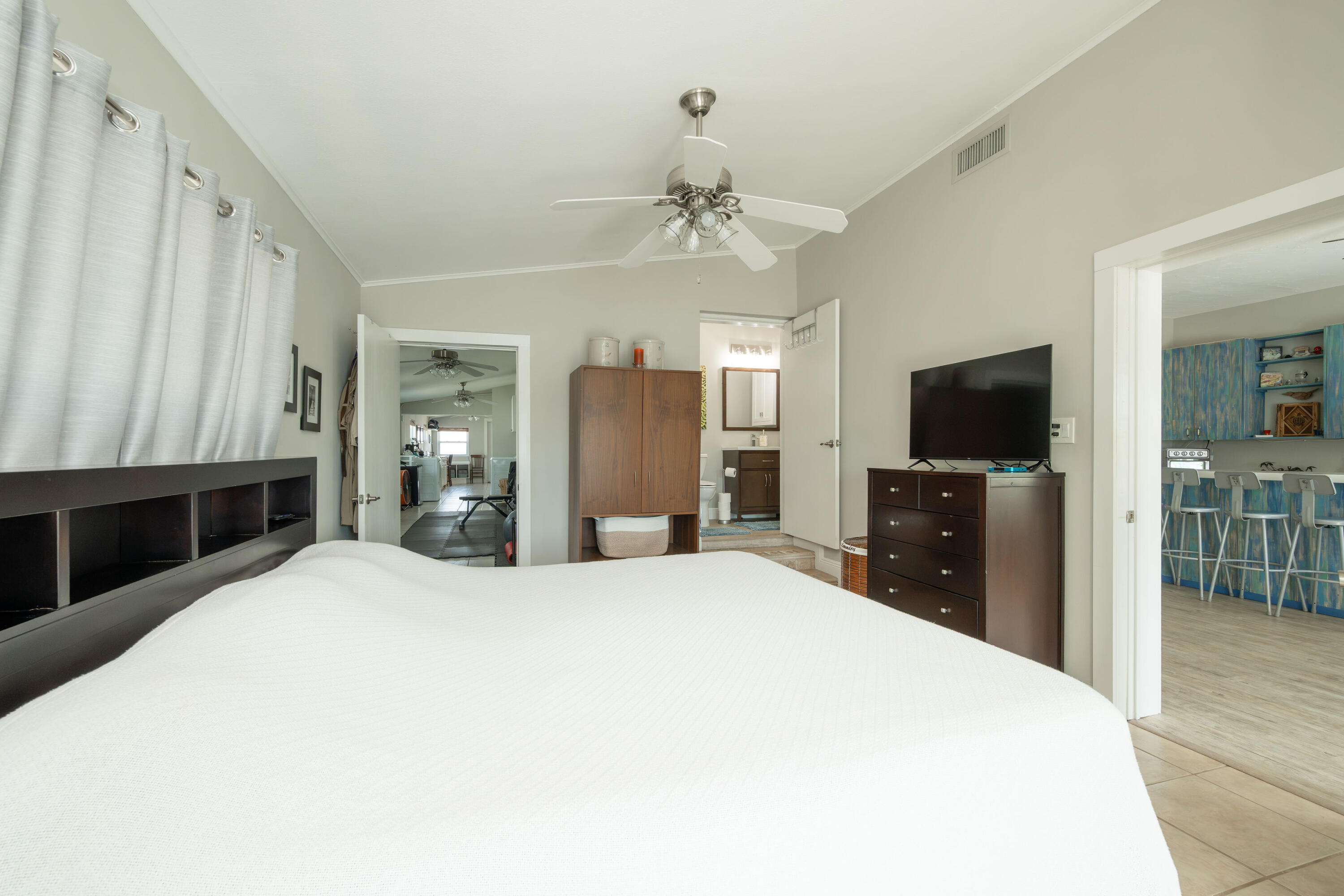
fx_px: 566
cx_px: 672
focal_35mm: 15
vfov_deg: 76.7
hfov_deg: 99.7
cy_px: 448
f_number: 9
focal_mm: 15
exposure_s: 1/60
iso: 1000
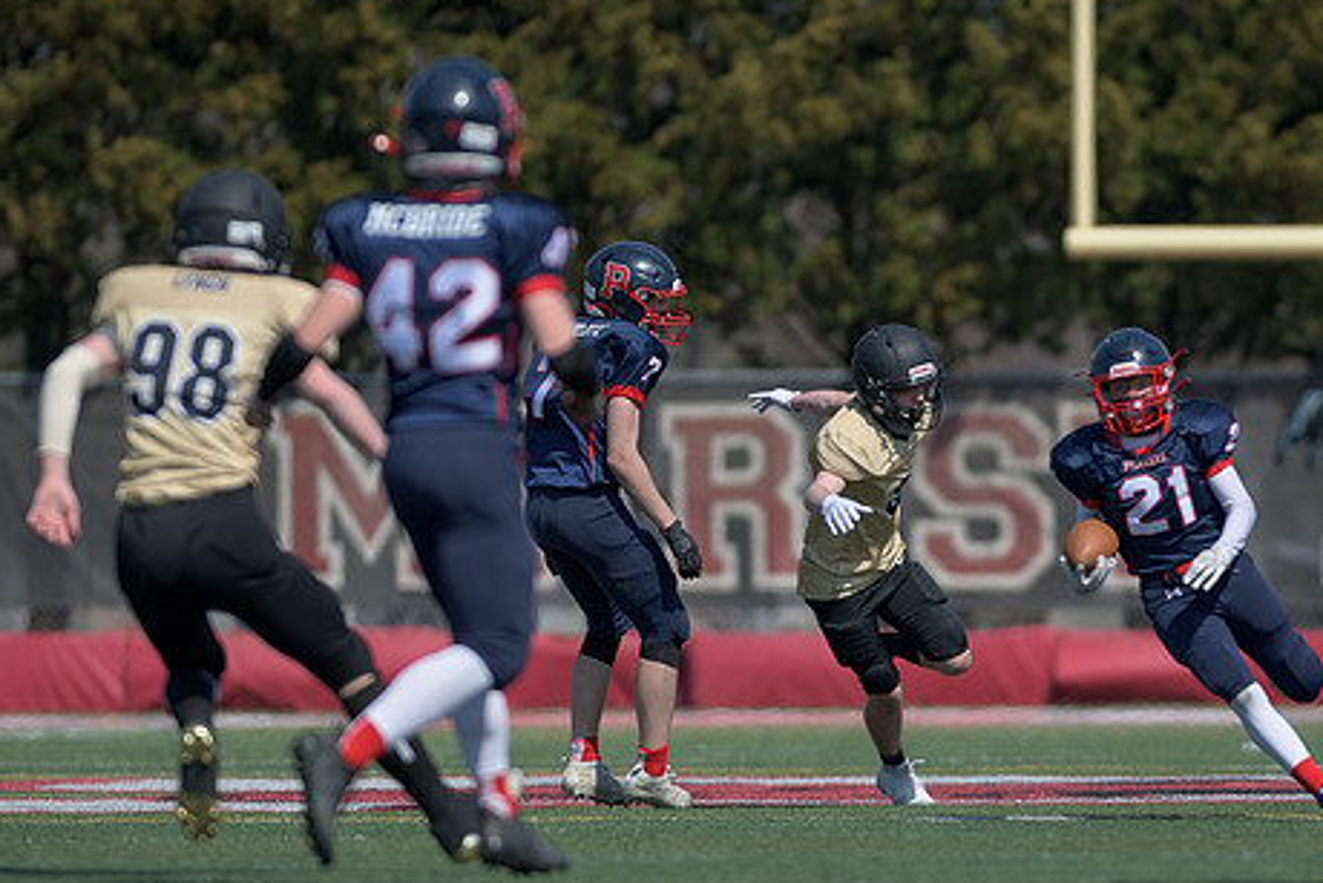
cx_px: 1108
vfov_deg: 2.7
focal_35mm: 502
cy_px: 544
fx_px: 18453
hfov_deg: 4.1
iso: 64
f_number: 2
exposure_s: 1/3200
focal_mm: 200
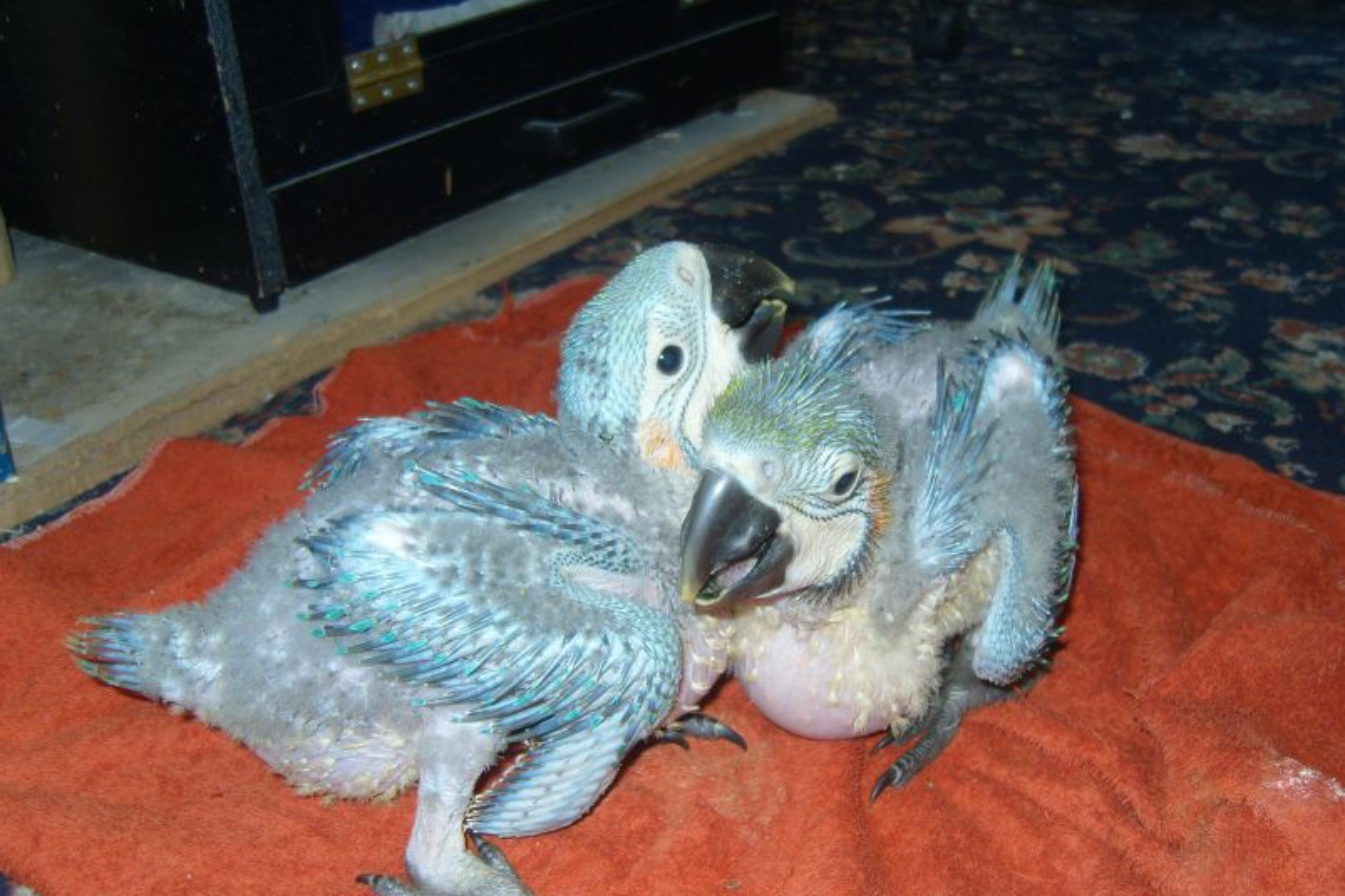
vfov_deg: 35.9
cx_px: 680
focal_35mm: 37
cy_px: 484
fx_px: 1382
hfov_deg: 51.9
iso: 100
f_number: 2.8
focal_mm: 7.4
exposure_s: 1/30
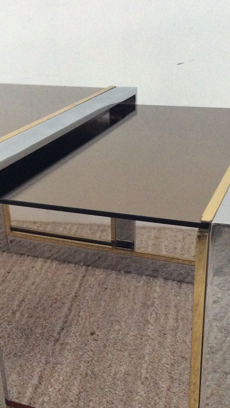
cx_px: 104
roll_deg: +1.6
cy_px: 263
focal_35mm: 47
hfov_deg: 25.4
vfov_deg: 43.3
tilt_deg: -28.9
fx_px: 510
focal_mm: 3.3
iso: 250
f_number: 2.4
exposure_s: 1/25
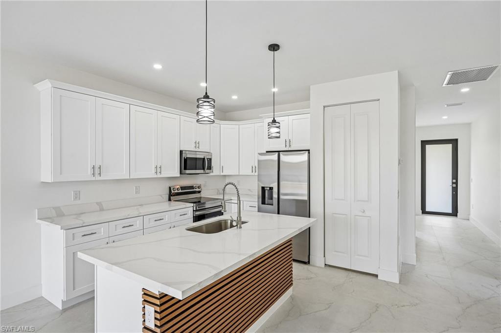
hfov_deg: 90.0
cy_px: 166
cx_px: 250
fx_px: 250
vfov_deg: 67.3
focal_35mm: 18
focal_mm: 18
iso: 400
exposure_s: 1/50
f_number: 8
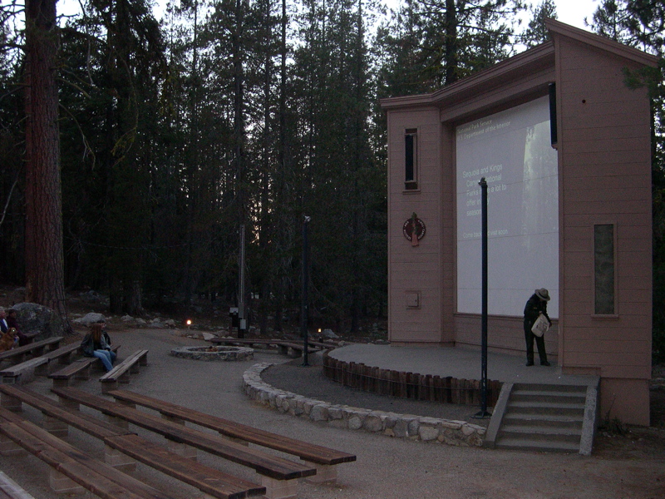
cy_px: 250
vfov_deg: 37.7
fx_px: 730
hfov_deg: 49.0
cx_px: 332
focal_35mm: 38
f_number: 2.8
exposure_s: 1/60
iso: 400
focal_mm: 8
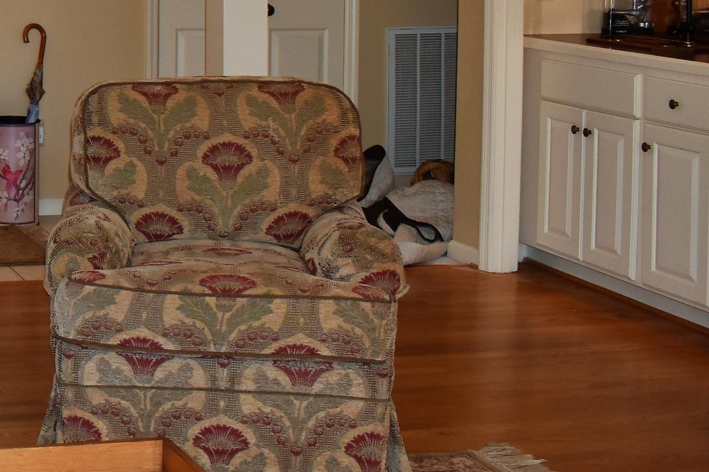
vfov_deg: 18.0
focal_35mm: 73
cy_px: -44
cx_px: -222
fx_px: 1438
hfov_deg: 24.2
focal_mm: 18
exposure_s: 1/125
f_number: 5.6
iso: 640
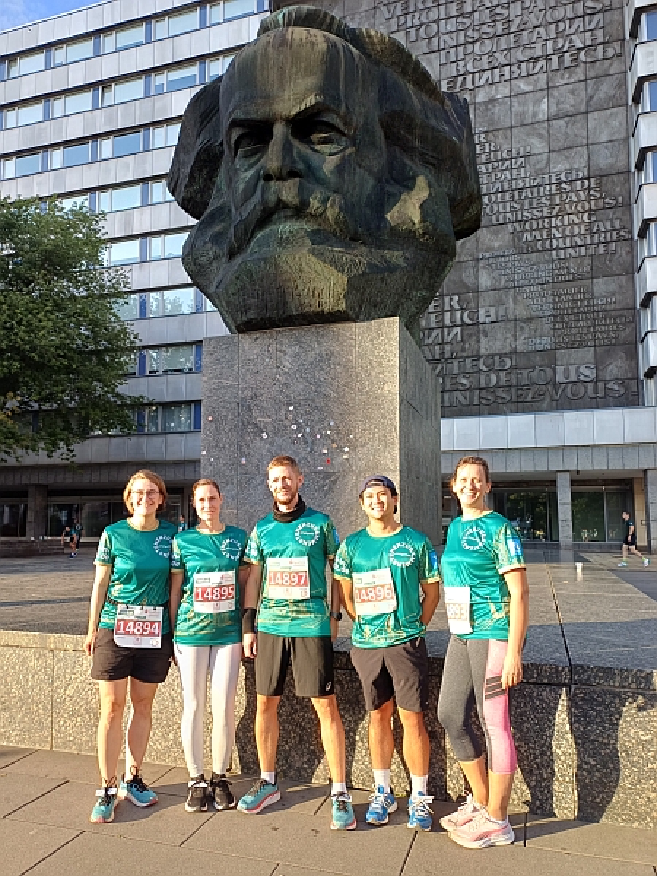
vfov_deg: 69.4
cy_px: 438
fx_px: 633
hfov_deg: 54.9
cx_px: 328
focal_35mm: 25
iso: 50
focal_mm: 4.65
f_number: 1.8
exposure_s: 1/288
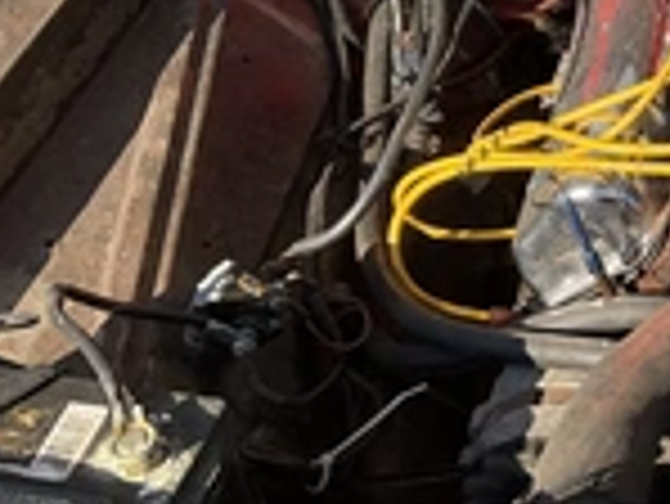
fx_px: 1511
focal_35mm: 78
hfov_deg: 22.4
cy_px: 76
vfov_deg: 18.7
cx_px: 868
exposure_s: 1/574
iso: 25
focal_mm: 3
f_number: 1.8
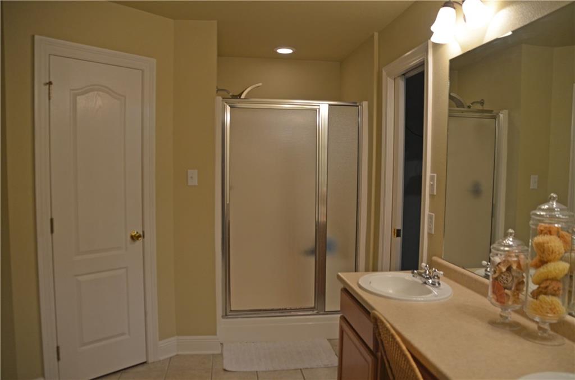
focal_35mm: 27
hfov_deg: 67.5
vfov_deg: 47.7
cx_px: 288
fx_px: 430
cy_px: 190
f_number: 4
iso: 400
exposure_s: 1/60
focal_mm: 18
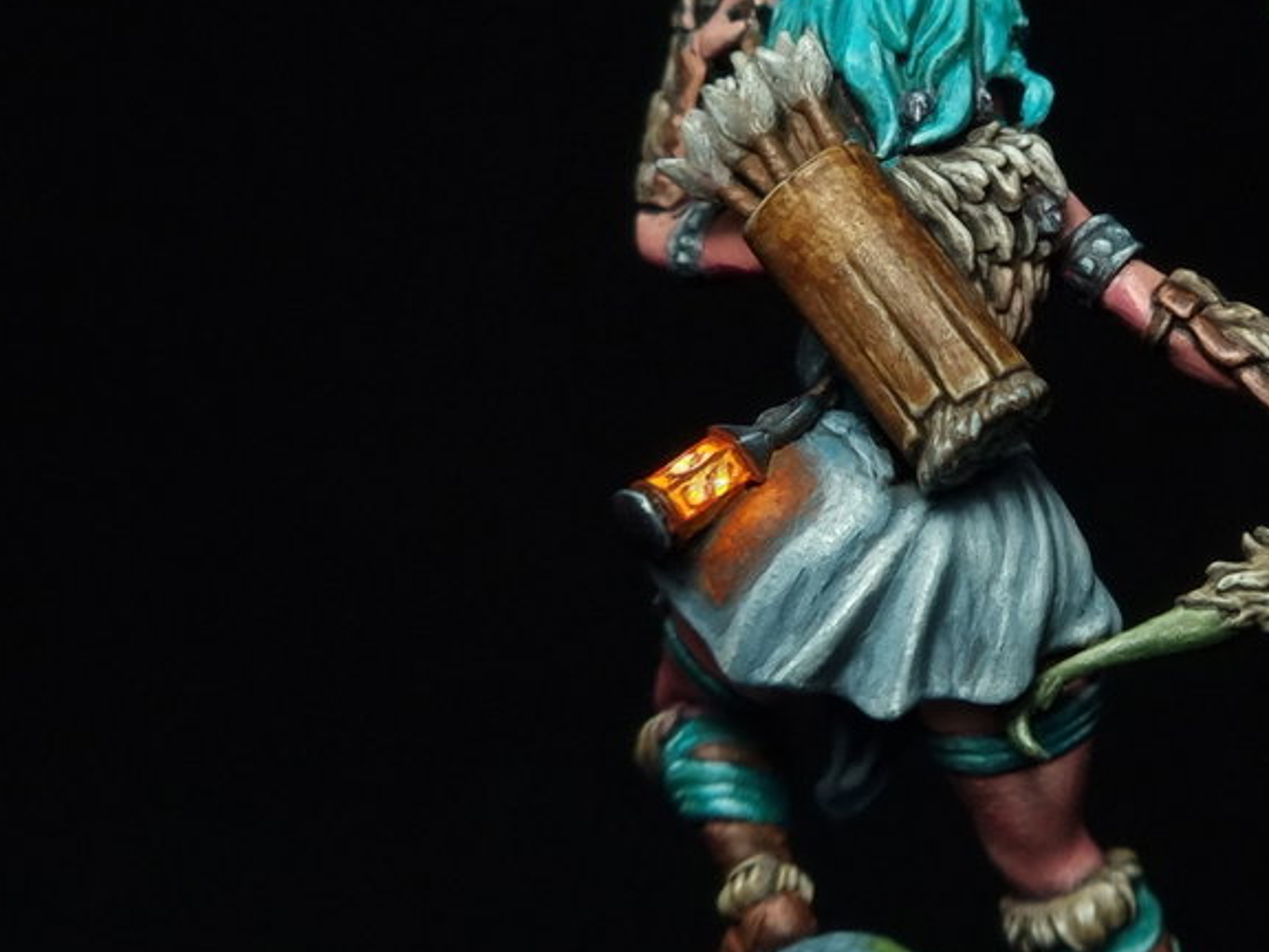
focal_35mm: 200
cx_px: 958
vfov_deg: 7.4
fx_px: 7332
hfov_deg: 9.9
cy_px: 379
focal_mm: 9
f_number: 2.4
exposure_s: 1/125
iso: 50
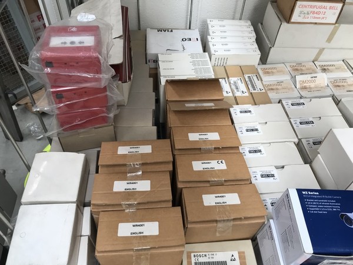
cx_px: 176
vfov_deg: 49.7
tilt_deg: -49.1
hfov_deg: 63.4
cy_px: 132
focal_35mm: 28
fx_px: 286
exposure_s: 1/100
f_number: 1.8
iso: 40
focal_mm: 3.99
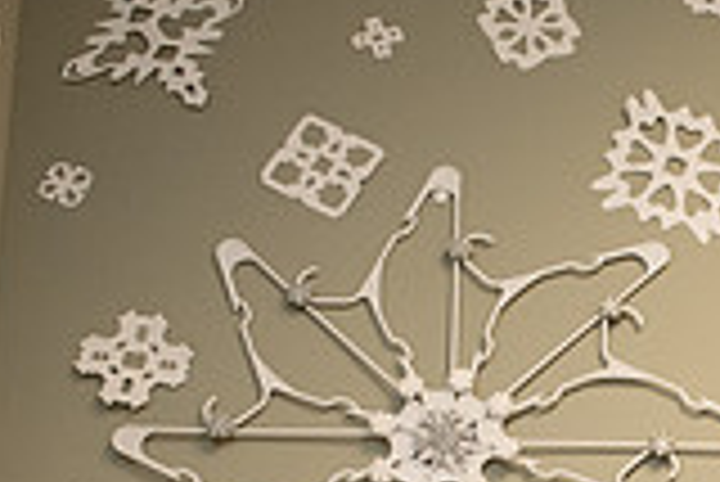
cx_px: 824
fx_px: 1742
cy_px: 696
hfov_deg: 21.9
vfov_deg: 14.8
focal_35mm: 87
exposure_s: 1/125
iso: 2000
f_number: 6.3
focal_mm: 24
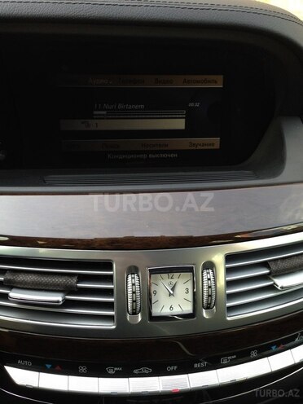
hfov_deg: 42.9
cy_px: 202
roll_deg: +0.7
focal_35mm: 33
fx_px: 385
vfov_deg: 55.4
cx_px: 152
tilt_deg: -26.2
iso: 50
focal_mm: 4.12
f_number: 2.4
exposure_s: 1/60
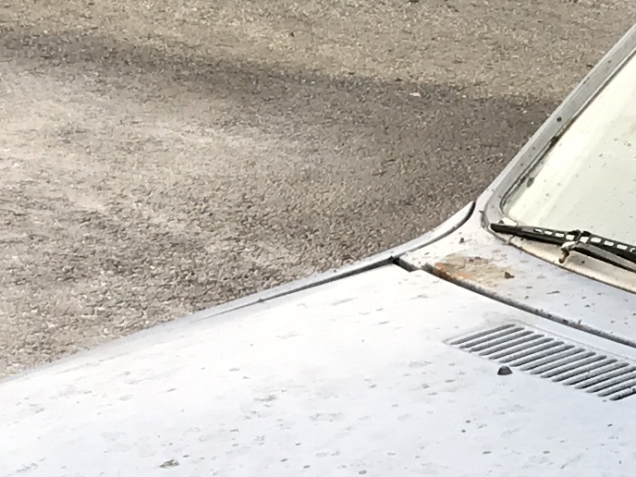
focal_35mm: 164
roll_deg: -5.8
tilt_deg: -20.7
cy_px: 712
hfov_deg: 11.5
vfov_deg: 8.8
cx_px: 965
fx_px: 3013
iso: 20
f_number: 1.8
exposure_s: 1/205
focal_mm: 3.99
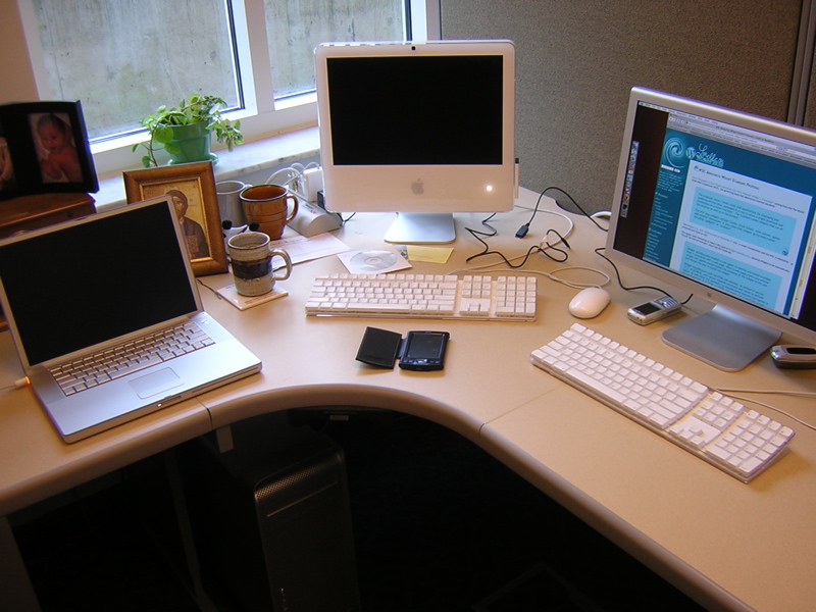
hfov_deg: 51.4
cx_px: 408
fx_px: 849
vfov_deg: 39.7
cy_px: 306
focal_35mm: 36
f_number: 2.6
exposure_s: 1/24.2
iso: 100
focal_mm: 4.7
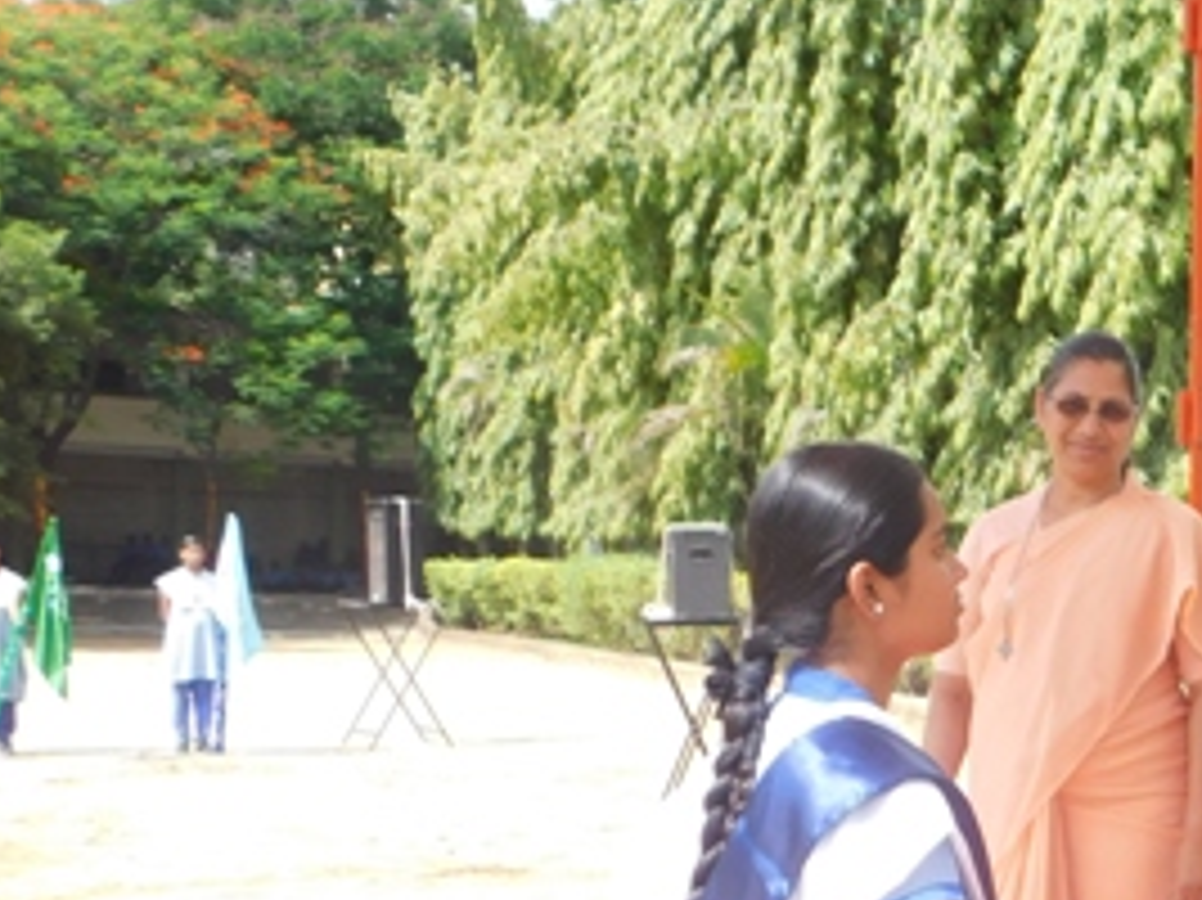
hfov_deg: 24.7
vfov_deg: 20.0
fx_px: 2499
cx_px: 1405
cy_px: 814
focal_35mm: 72
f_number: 3.2
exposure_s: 1/400
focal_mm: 5.3
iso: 125
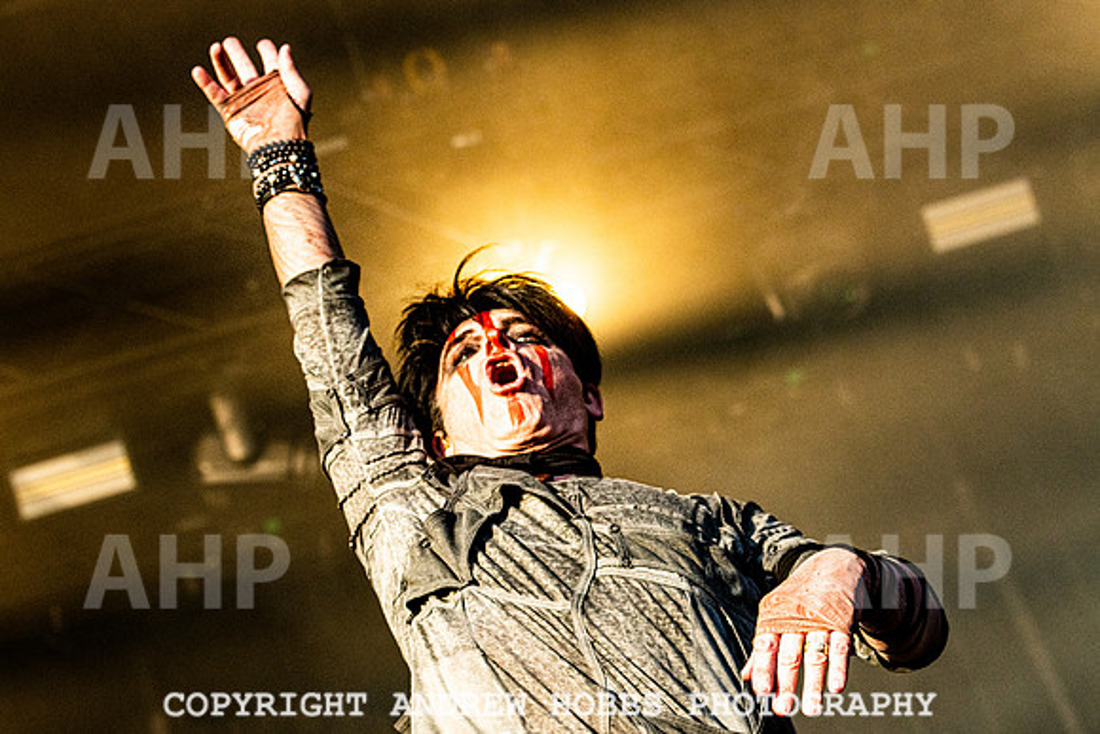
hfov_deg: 19.1
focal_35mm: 107
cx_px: 486
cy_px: 355
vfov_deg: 12.8
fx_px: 3260
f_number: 4.5
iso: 800
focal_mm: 78
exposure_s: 1/8000
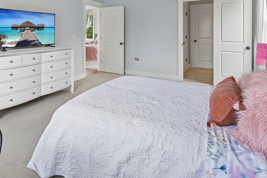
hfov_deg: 73.3
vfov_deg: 49.3
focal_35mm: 24
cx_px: 112
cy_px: 30
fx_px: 178
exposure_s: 1/60
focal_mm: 14
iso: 400
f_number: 8
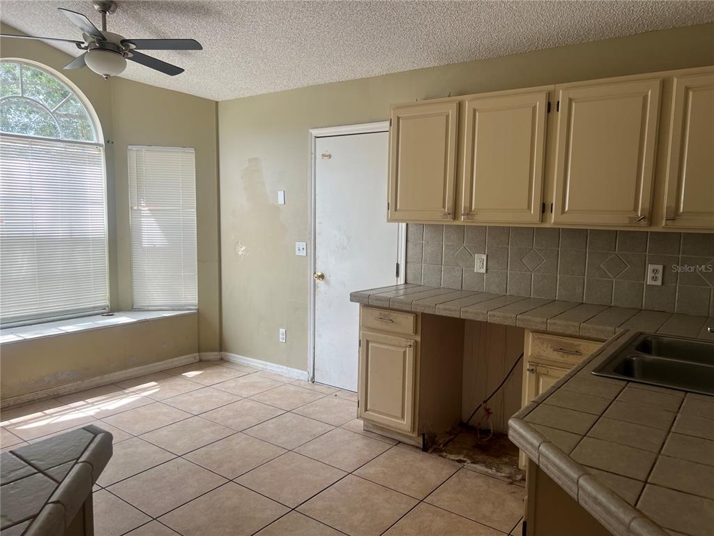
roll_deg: -0.7
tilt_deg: -6.4
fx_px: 536
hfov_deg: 67.3
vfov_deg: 53.1
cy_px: 268
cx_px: 357
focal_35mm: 26
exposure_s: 1/209
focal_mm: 5.7
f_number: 1.5
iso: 40
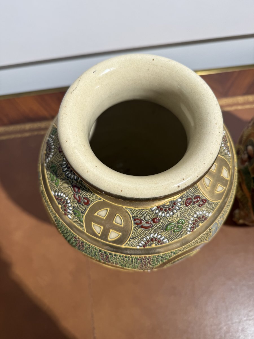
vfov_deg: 71.6
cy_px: 170
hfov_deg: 56.8
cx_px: 127
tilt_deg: -69.6
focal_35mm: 24
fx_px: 235
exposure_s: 1/97
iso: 64
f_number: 1.78
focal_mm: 6.76
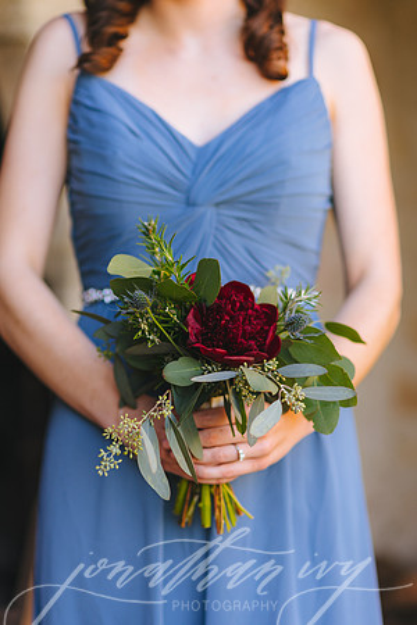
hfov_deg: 16.1
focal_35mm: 85
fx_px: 1477
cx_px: 208
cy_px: 312
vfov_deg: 23.9
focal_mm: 85
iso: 200
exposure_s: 1/320
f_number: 2.2
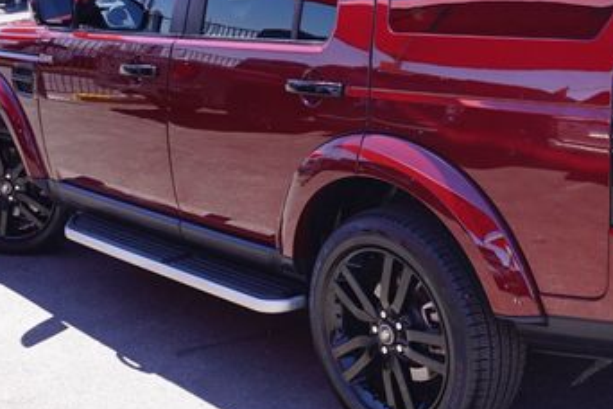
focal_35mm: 59
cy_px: 124
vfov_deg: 22.9
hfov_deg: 33.5
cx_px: 437
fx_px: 1003
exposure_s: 1/60
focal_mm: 21
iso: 100
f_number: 6.3
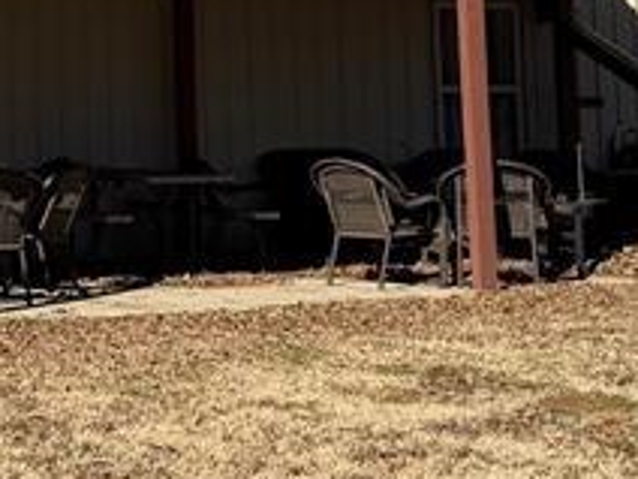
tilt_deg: +4.8
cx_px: -250
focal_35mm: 116
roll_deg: +1.0
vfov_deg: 12.5
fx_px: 2138
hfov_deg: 15.9
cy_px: -84
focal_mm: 6.76
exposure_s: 1/4975
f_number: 1.78
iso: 80
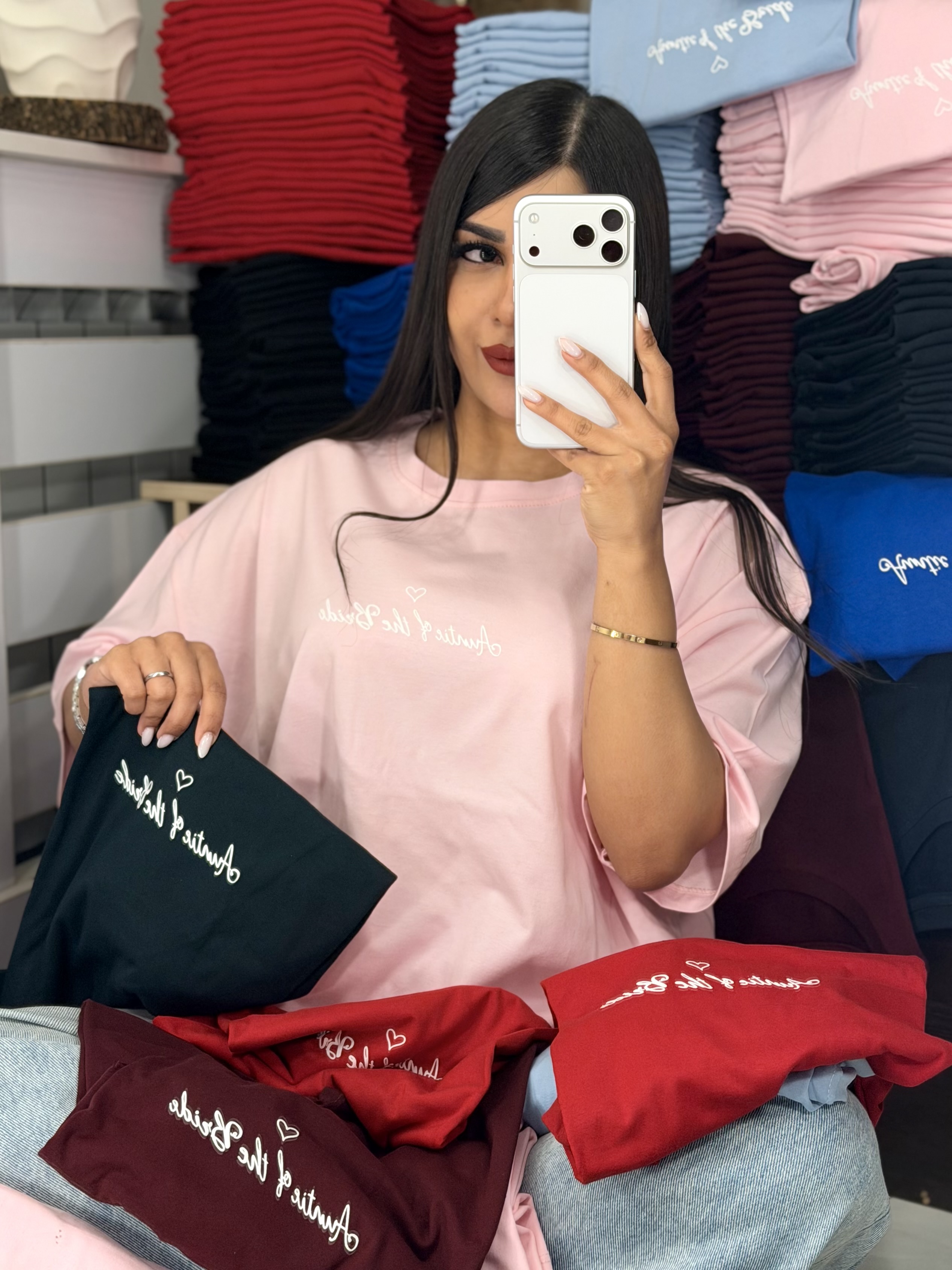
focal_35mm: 48
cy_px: 635
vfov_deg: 39.7
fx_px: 1760
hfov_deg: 30.3
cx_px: 476
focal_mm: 6.76
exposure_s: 1/246
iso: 64
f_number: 1.78
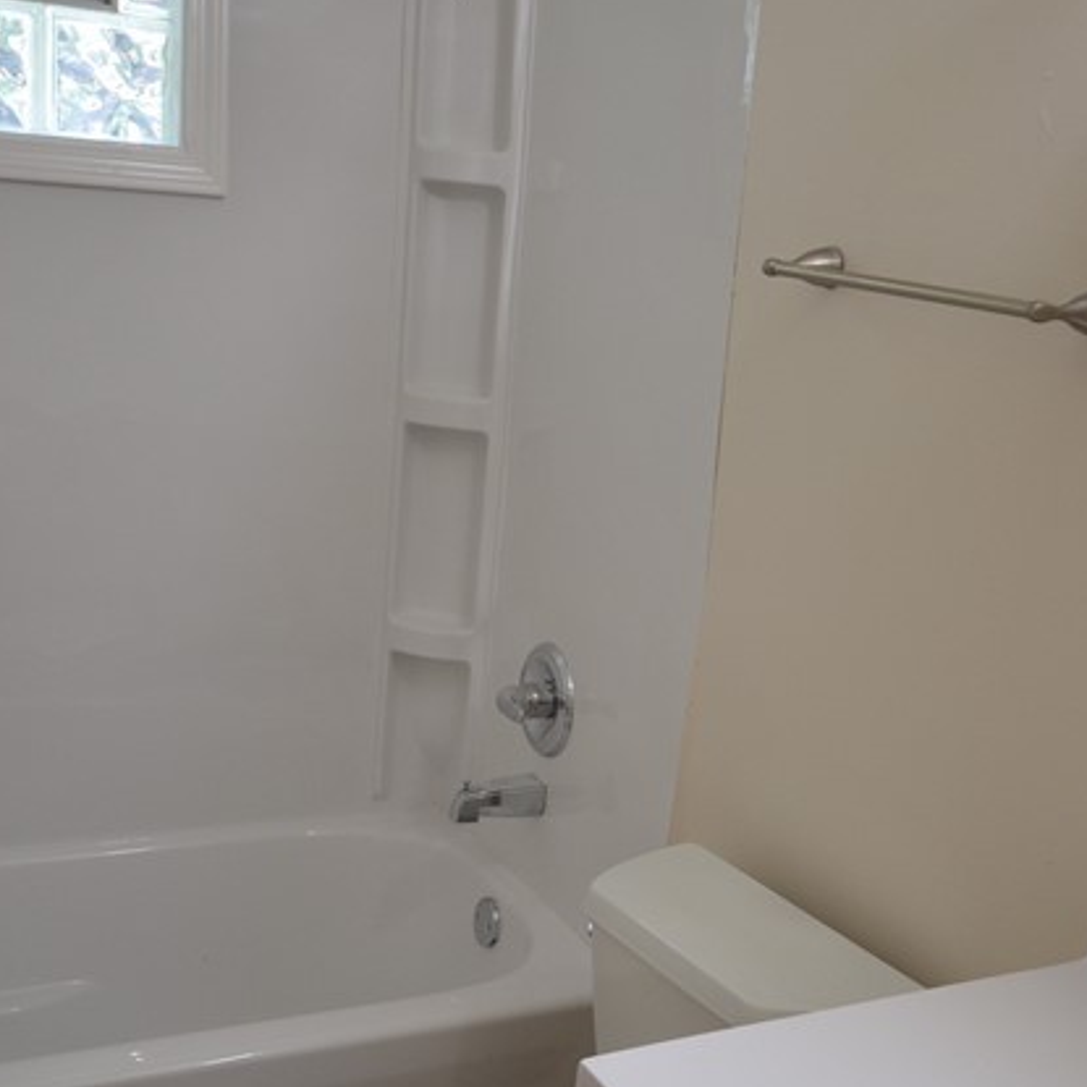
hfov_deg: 33.8
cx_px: 682
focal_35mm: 50
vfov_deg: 33.9
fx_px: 1780
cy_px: 635
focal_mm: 15
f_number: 5
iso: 450
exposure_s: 1/60
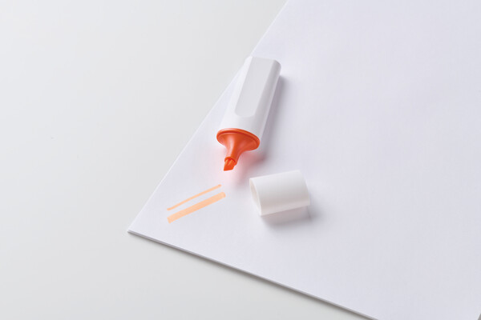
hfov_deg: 19.5
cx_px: 240
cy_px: 160
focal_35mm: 105
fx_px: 1403
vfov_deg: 13.0
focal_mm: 105
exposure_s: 1/125
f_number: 18
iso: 64
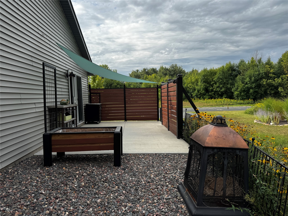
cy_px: 108
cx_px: 144
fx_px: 200
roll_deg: +1.3
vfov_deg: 56.8
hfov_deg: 71.6
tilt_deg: -4.2
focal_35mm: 24
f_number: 1.78
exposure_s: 1/4608
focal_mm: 6.76
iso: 80
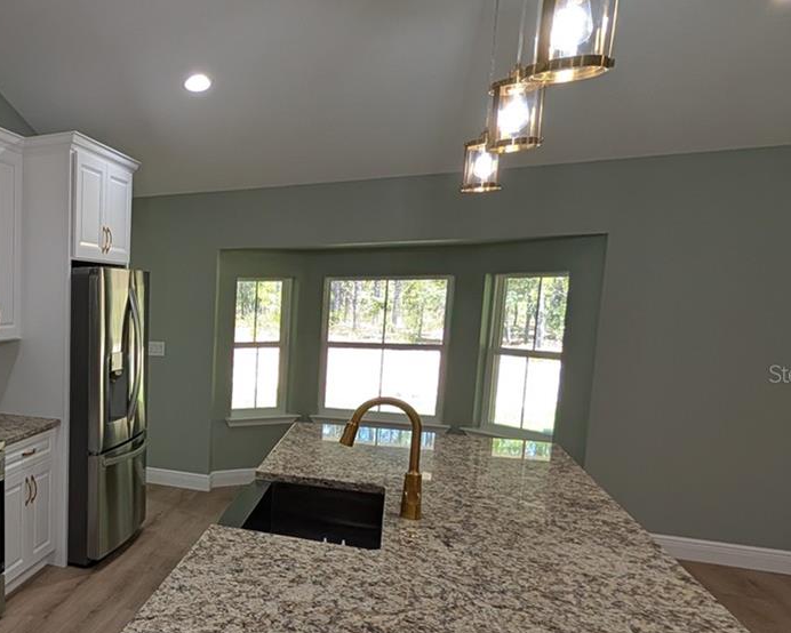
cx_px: -34
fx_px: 632
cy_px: 374
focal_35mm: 27
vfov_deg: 52.9
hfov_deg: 49.4
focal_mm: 2.02
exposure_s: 1/120
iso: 78
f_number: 1.7
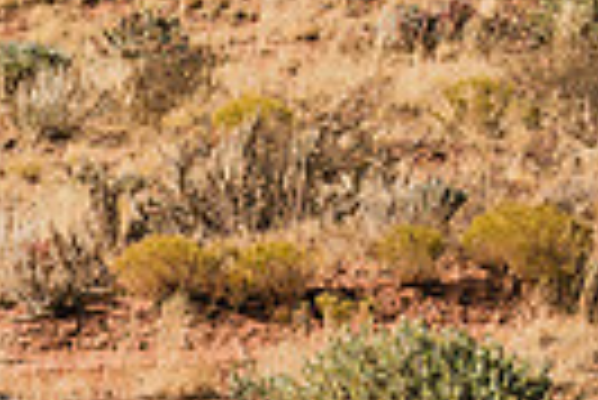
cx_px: -620
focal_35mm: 870
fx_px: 14467
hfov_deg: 2.4
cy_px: 11
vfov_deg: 1.6
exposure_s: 1/1250
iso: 160
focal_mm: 200
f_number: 6.3
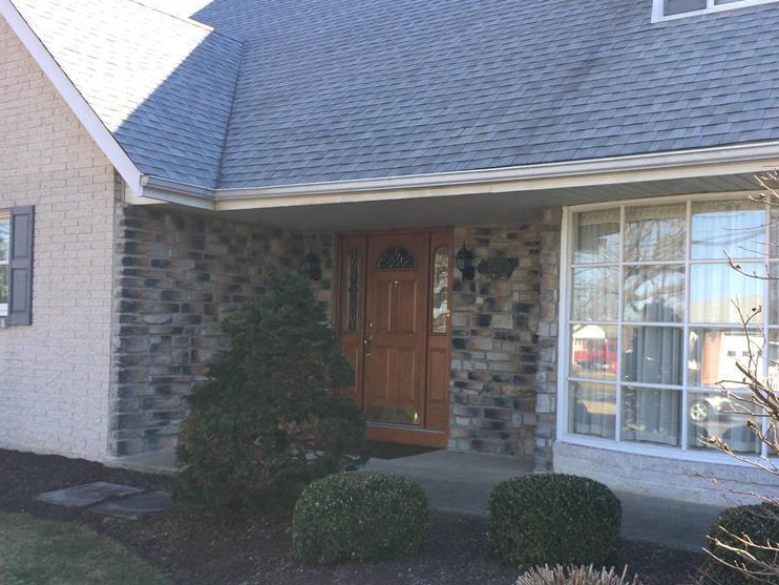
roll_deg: -0.5
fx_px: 900
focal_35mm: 40
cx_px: 457
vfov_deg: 35.9
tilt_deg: +1.8
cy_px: 322
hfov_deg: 46.6
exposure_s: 1/519
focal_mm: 4.15
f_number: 2.2
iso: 32
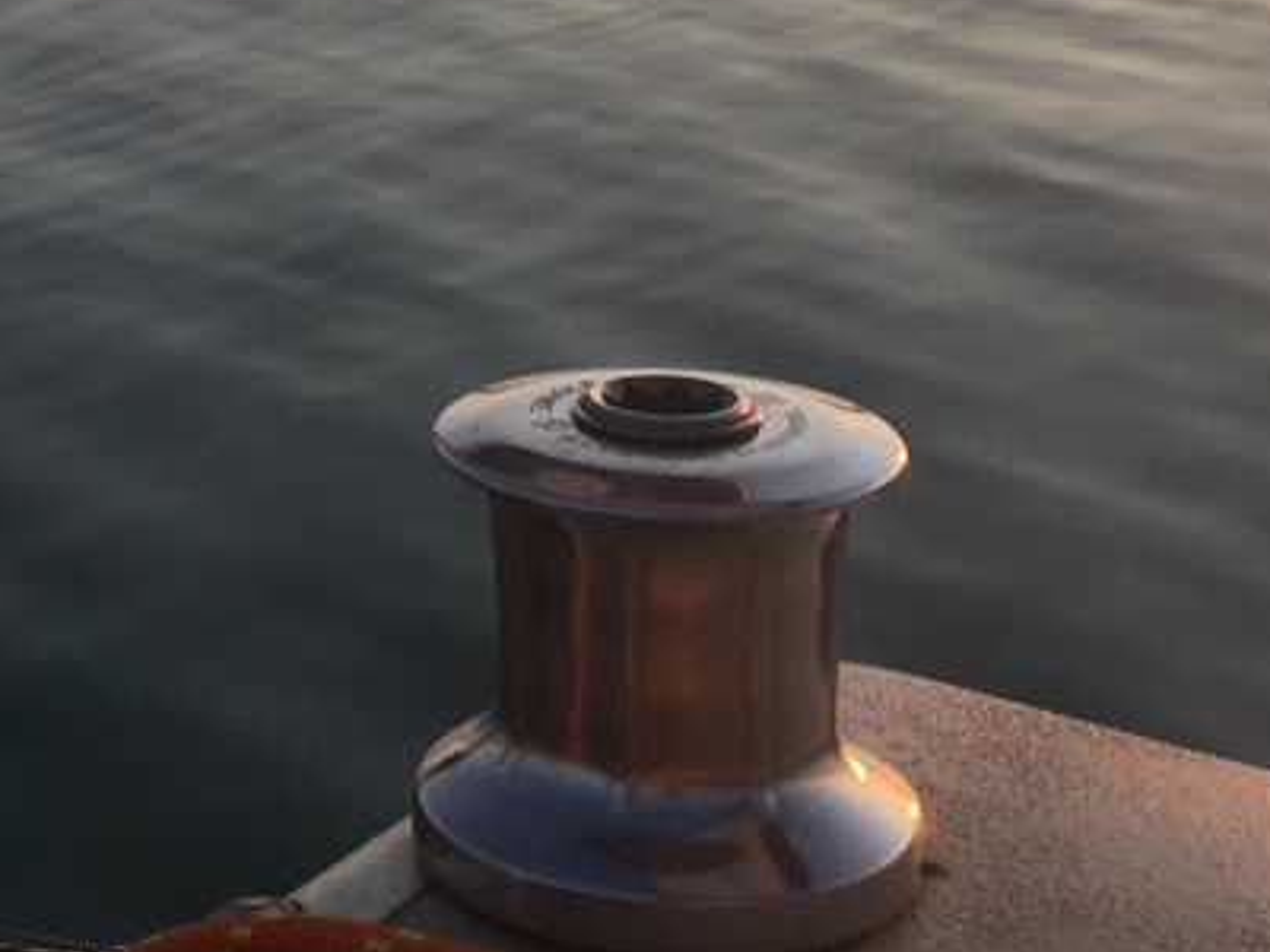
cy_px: -146
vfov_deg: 16.4
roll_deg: +5.3
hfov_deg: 21.9
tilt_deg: -11.2
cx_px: 73
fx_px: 3192
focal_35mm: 87
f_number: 2.2
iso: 25
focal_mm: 4.15
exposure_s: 1/610
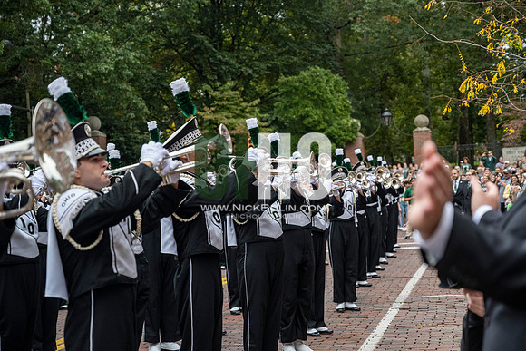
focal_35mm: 68
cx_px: 263
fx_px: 994
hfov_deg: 29.6
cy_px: 176
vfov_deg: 20.0
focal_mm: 68
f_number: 4
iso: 1000
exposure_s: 1/1600
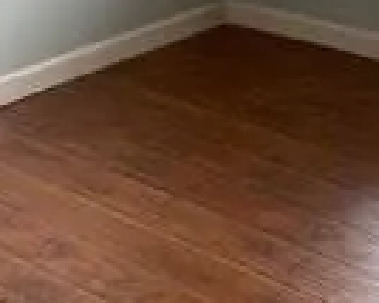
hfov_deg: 15.9
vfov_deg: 11.5
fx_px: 1356
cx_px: 141
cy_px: -289
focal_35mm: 121
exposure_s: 1/120
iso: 50
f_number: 1.6
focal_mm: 4.2
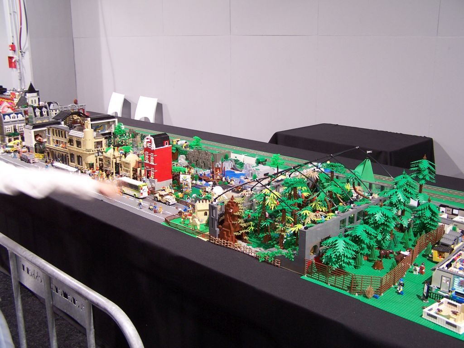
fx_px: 509
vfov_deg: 37.7
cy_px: 174
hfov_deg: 49.0
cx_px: 232
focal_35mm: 38
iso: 80
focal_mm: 6.3
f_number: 2.8
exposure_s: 1/3
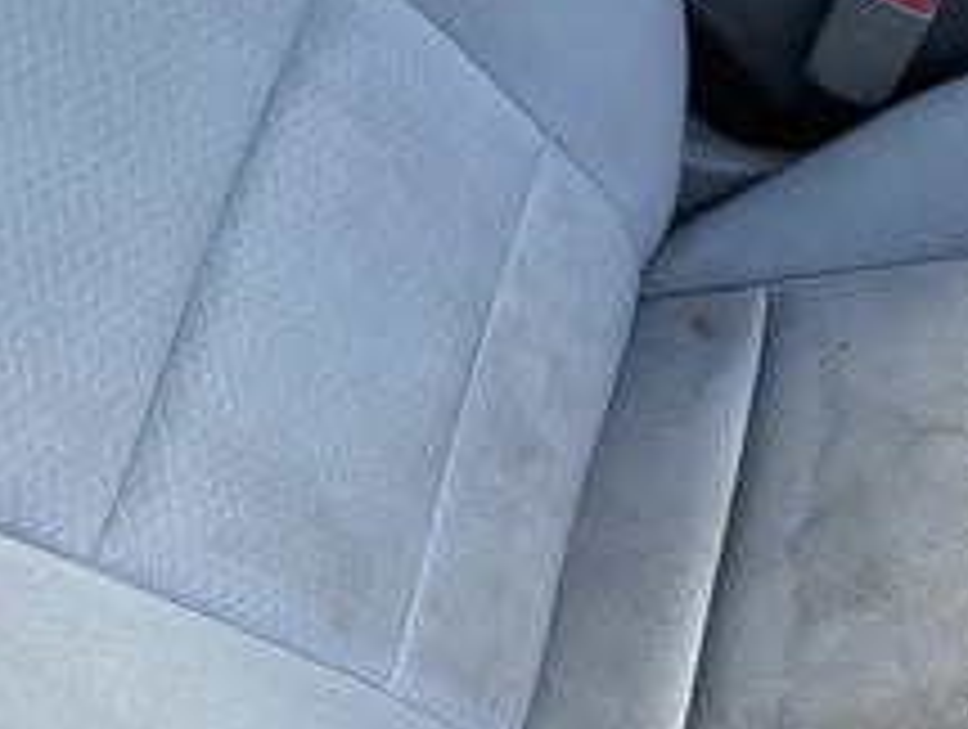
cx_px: 891
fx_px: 1457
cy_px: 616
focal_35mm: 52
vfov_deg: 27.4
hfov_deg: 34.5
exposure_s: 1/122
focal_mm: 3
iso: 50
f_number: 1.8
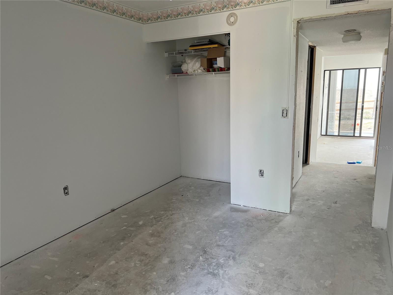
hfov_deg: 67.3
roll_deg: +0.9
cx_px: 196
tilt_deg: -11.8
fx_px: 295
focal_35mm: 26
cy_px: 148
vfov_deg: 53.1
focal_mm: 5.7
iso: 100
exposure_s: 1/121
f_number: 1.5
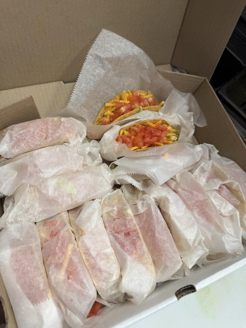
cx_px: 123
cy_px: 164
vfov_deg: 71.6
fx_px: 227
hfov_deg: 56.8
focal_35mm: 24
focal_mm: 6.76
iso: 125
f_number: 1.78
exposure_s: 1/60
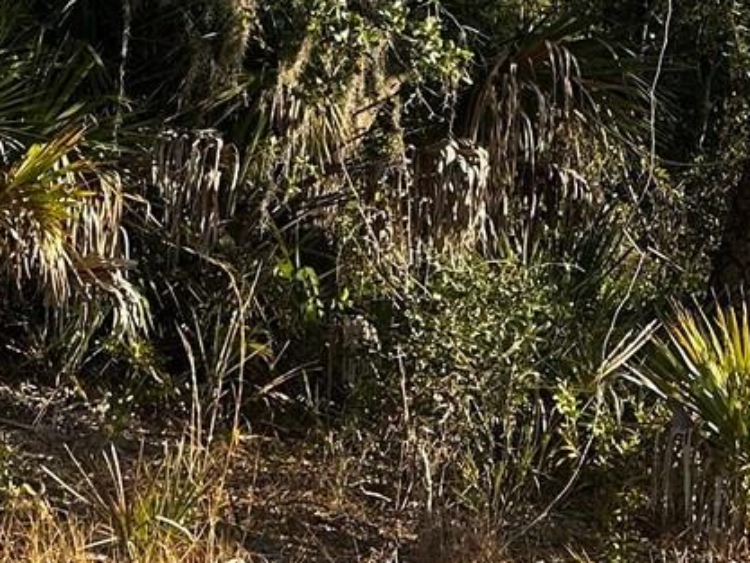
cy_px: -61
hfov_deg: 19.2
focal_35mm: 92
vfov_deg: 15.6
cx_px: -299
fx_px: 1994
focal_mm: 6.86
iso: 80
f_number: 1.78
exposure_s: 1/1183
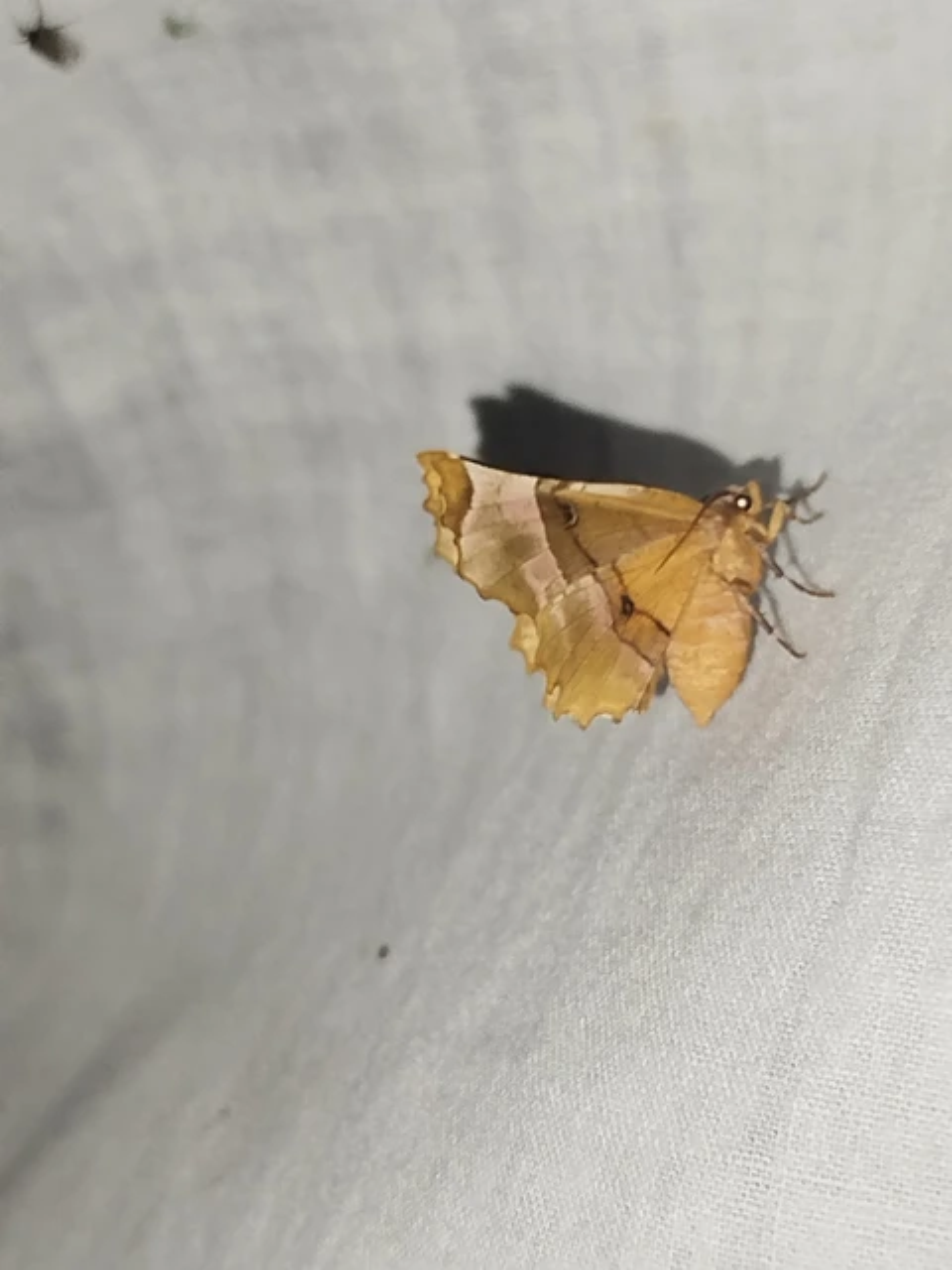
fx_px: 2530
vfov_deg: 28.2
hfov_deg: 21.3
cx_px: 476
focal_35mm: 69
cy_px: 635
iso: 200
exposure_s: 1/50
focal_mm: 5.31
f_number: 1.7
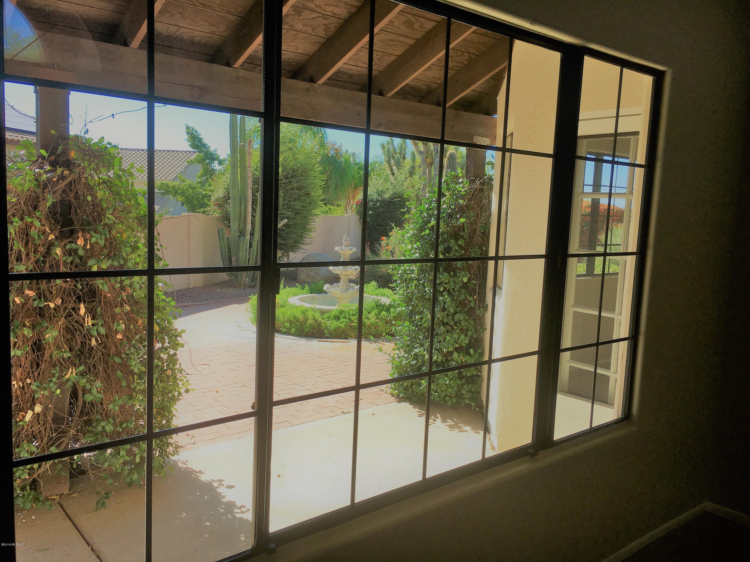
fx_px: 628
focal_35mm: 29
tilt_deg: -6.6
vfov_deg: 48.2
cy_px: 281
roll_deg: -2.8
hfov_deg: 61.7
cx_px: 375
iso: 25
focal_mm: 4.15
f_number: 2.2
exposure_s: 1/587
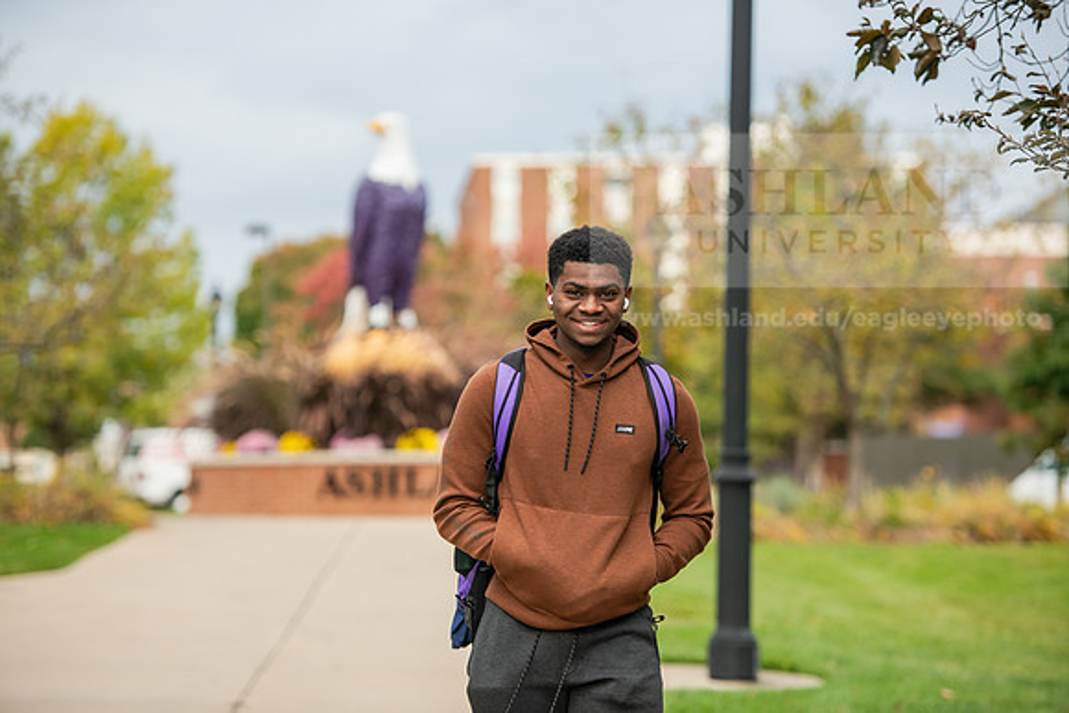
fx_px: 3712
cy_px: 356
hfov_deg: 16.4
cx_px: 534
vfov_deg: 11.0
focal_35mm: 125
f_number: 3.2
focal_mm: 125
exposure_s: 1/400
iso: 250
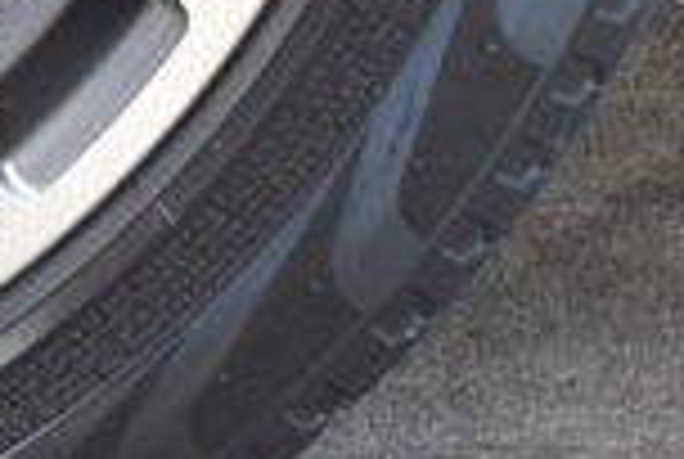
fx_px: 10553
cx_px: -536
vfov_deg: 2.5
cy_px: -616
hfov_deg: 3.7
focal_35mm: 554
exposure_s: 1/40
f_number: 7.1
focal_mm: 55
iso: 400
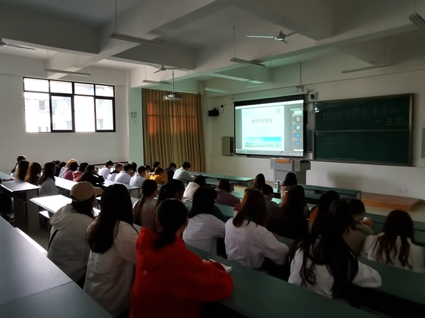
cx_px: 205
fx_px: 295
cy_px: 154
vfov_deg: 56.8
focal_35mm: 24
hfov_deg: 71.6
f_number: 2.2
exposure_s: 1/100
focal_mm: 2.26
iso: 320
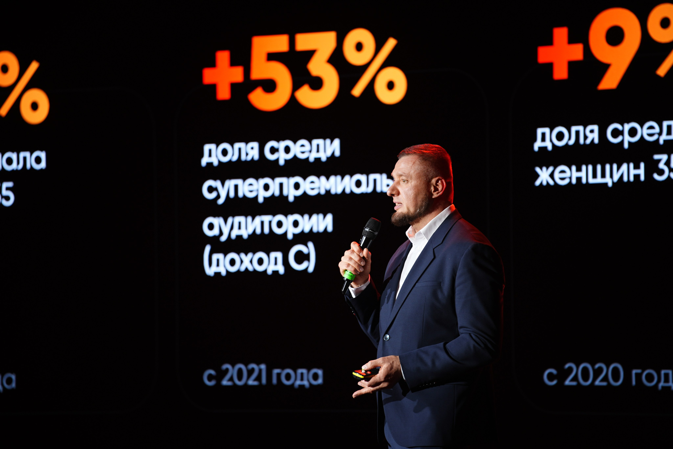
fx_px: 3739
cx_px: 336
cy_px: 224
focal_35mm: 200
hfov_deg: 10.3
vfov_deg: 6.9
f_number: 2.8
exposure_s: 1/80
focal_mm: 200
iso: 320
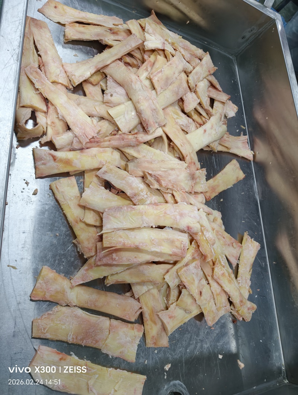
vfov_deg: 73.9
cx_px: 149
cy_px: 198
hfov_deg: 59.0
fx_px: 263
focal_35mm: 23
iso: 462
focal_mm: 6.25
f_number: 1.68
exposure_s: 1/100
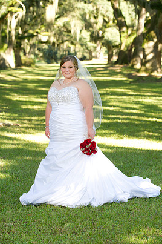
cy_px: 125
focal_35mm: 114
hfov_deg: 12.0
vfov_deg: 18.0
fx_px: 771
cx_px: 82
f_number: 4
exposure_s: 1/125
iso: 400
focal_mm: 102
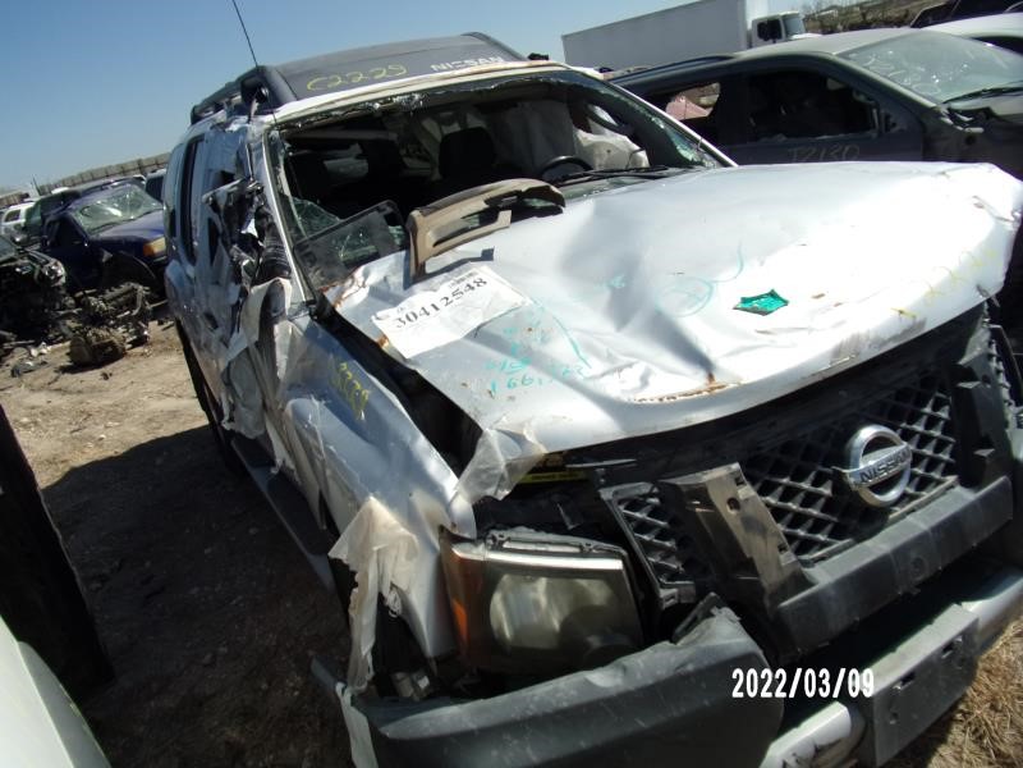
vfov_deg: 56.8
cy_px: 384
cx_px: 512
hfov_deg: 71.6
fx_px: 709
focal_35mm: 24
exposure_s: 1/170
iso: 80
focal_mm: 4.3
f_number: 10.8
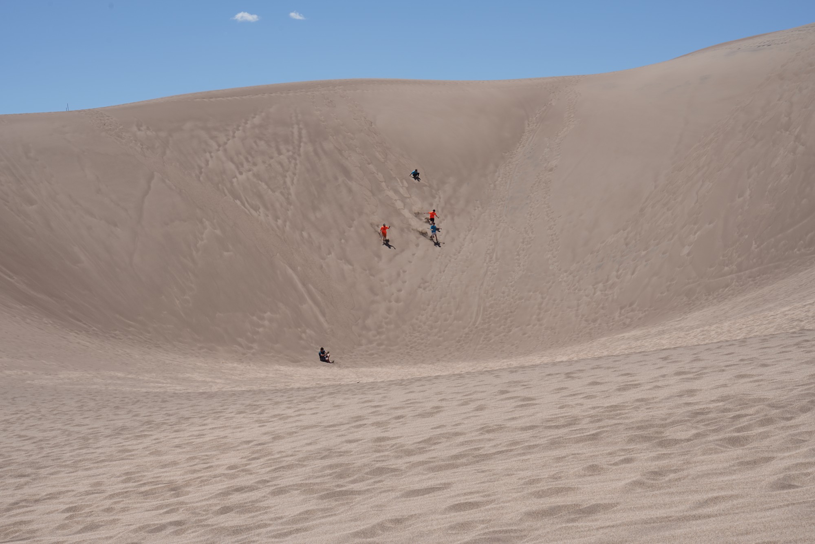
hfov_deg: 33.4
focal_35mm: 60
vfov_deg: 22.6
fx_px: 1358
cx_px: 408
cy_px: 272
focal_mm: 60
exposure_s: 1/160
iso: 80
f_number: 13
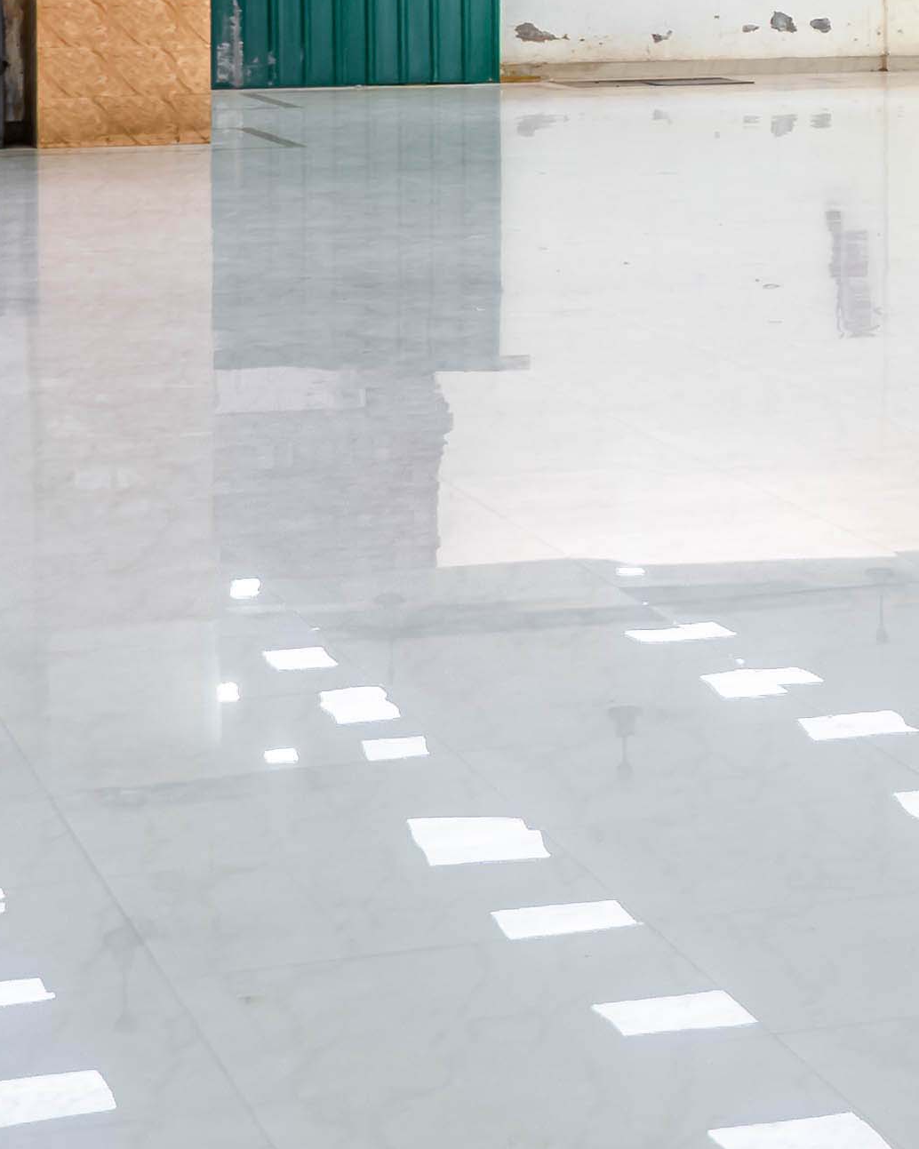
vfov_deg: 15.5
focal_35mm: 121
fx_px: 4115
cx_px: 1616
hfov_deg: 11.8
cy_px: -80
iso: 250
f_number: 7.1
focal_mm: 28
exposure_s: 1/20
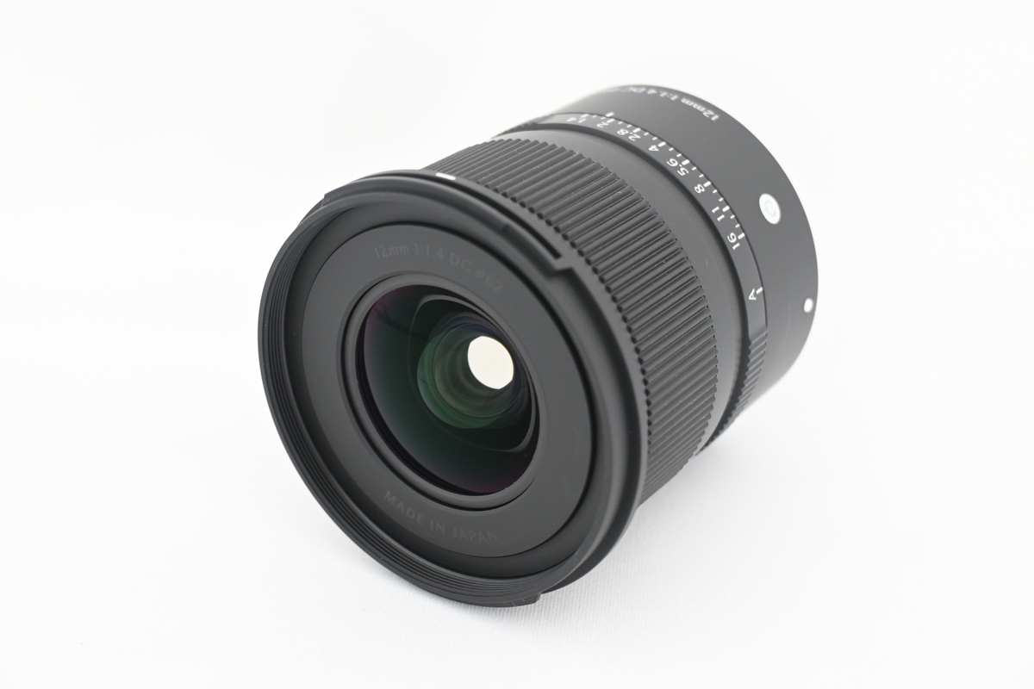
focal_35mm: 56
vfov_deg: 24.4
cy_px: 344
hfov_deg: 35.9
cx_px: 517
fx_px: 1594
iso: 1000
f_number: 5.3
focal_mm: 37
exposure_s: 1/25
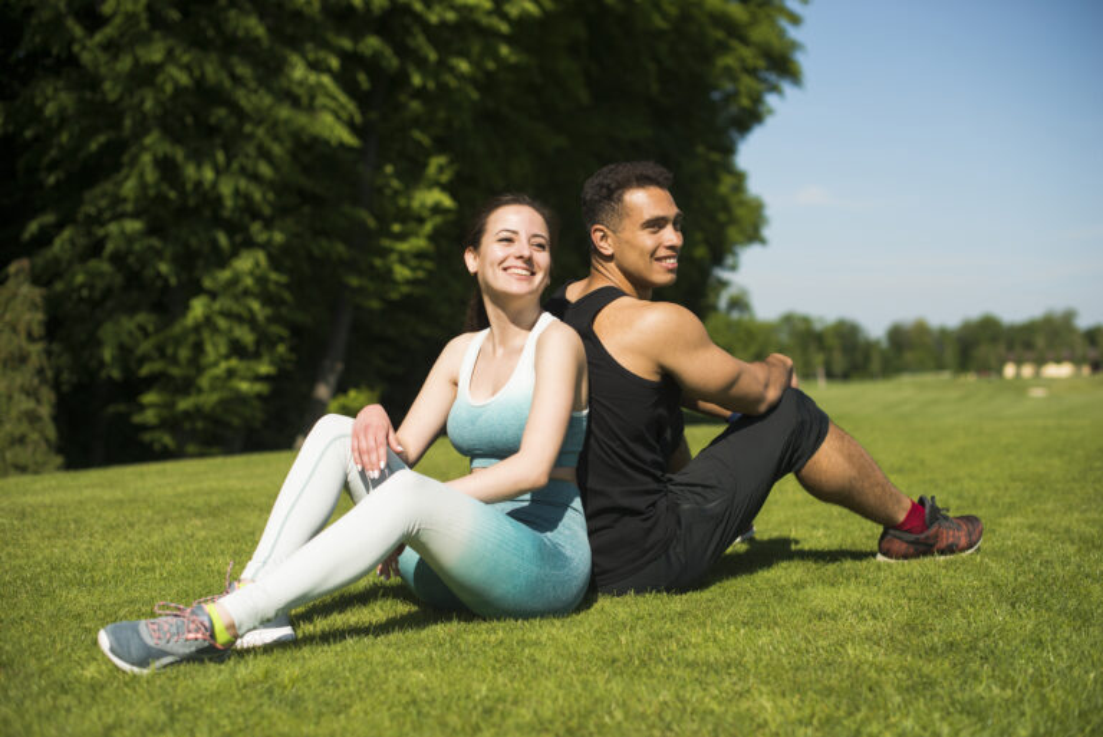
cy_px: 368
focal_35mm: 50
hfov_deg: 39.6
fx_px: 1533
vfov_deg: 27.0
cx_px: 552
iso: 320
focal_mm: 50
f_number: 2.8
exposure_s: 1/2000
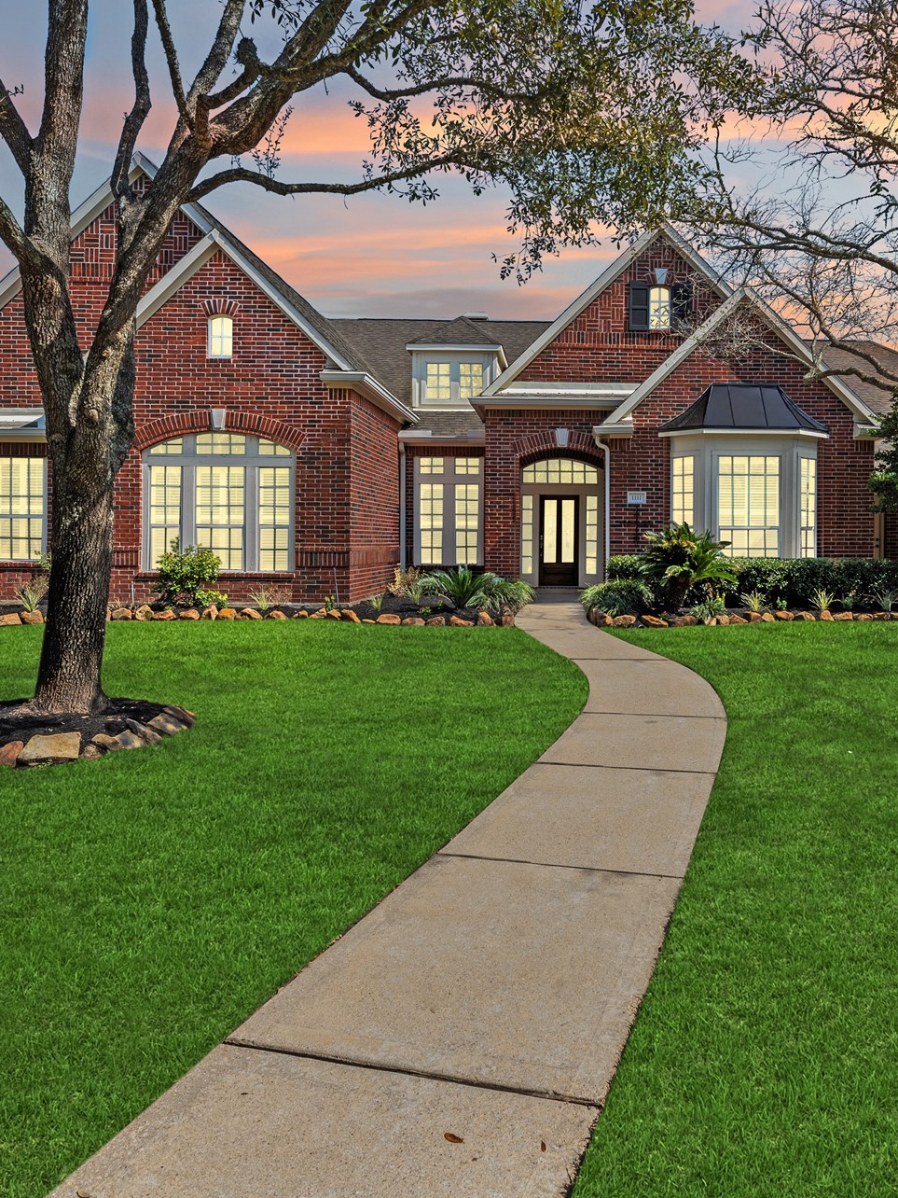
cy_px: 533
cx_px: 588
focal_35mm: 26
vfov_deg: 67.1
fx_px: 899
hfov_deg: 52.2
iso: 100
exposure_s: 1/200
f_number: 8
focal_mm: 16
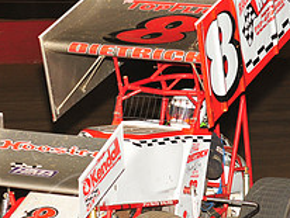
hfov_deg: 9.1
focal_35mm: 216
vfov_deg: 6.9
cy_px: 100
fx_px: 1812
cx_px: 63
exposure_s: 1/250
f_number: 6.3
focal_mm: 80
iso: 800
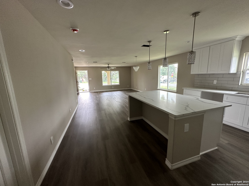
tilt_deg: -9.7
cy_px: 93
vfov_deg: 85.7
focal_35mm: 14
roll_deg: +2.3
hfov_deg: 102.1
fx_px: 101
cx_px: 124
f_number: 2.2
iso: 160
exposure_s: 1/99
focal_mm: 2.22
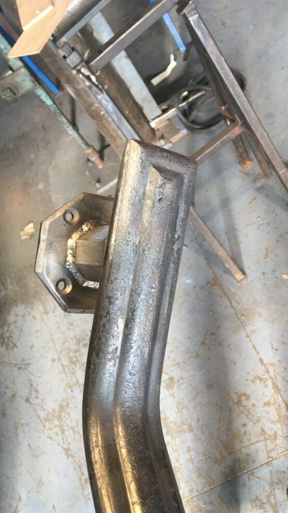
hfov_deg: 35.6
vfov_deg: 59.5
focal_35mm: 33
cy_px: 263
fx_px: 448
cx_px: 137
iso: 40
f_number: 2.2
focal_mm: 4.15
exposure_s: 1/30
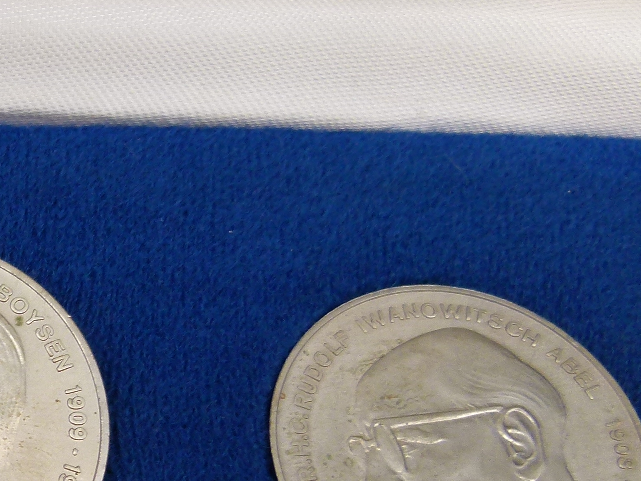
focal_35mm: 73
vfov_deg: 20.0
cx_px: -57
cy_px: 382
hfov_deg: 24.9
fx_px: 1352
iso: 100
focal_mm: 4.5
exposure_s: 1/60
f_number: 2.8
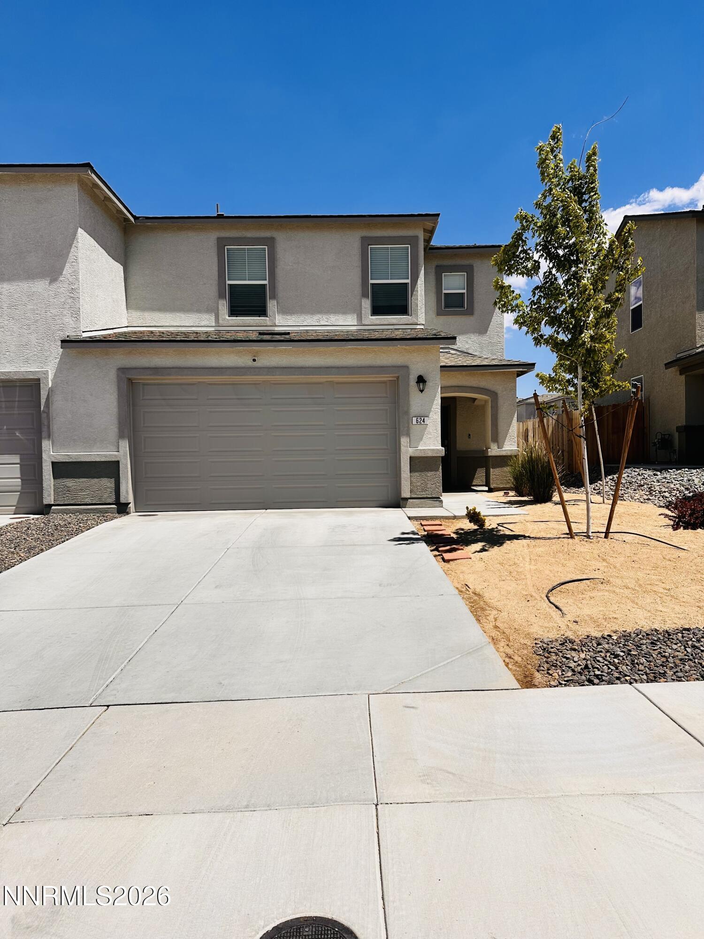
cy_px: 470
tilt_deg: -0.5
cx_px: 352
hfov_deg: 56.8
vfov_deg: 71.6
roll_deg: -0.1
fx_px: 651
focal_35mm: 24
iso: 80
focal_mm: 6.86
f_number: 1.78
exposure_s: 1/9709
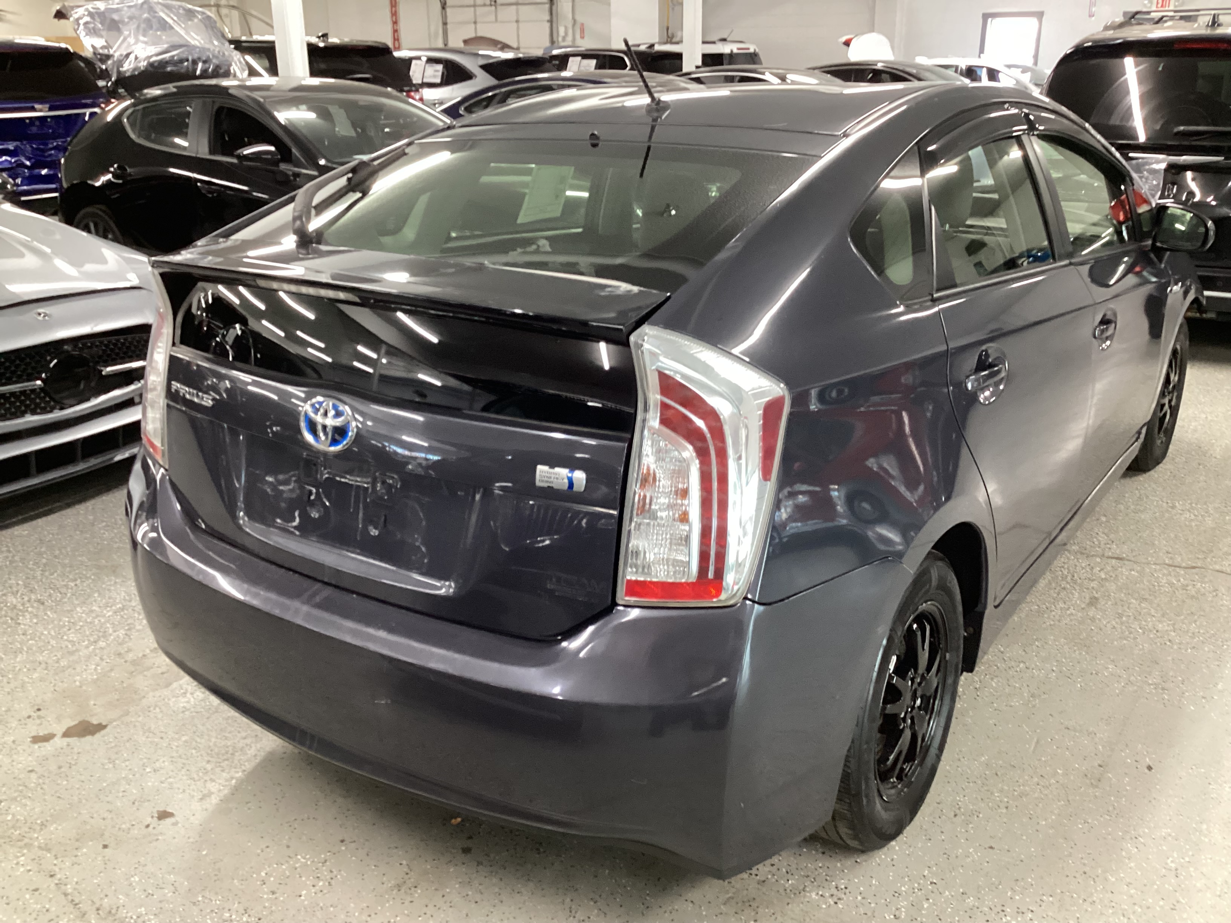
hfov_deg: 58.4
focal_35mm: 31
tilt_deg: -22.6
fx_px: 1102
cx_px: 616
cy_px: 462
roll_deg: -0.5
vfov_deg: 45.4
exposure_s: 1/40
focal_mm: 3.3
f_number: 2.4
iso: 320
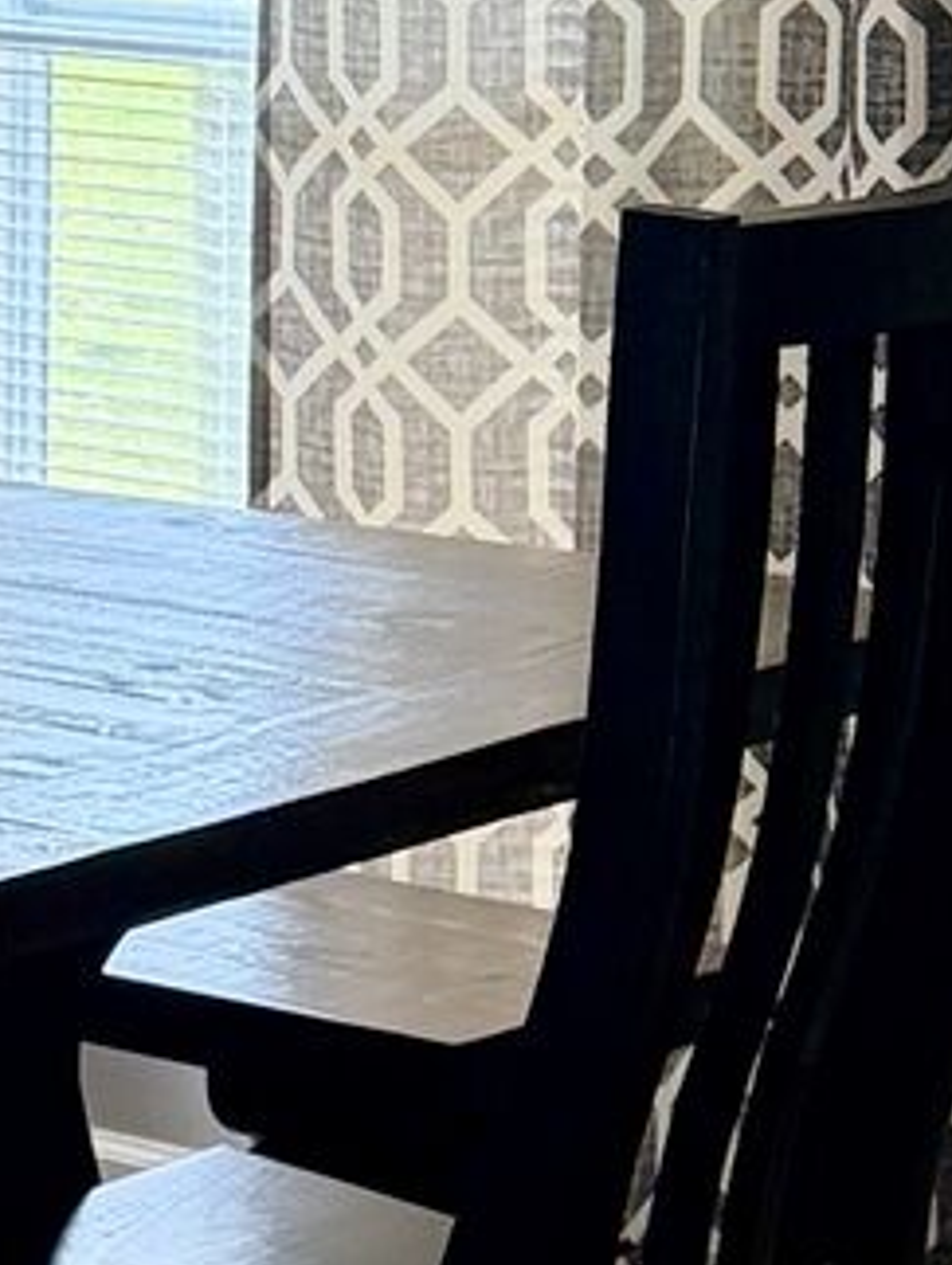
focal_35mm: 171
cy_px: 298
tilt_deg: -8.0
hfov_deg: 8.5
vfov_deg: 11.5
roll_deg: -0.1
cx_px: -517
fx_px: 6258
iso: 200
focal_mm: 6.76
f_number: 1.78
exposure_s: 1/137
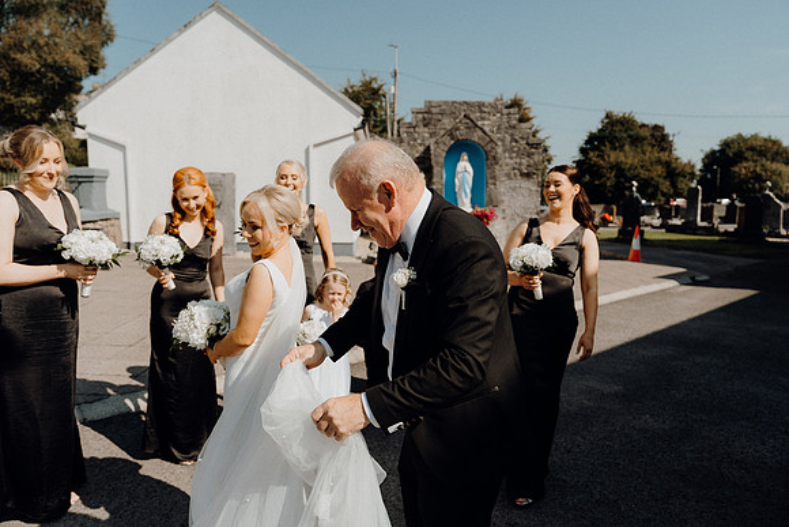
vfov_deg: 49.6
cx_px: 394
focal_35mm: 26
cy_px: 264
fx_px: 570
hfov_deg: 69.4
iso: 125
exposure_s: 1/2000
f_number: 3.2
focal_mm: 26
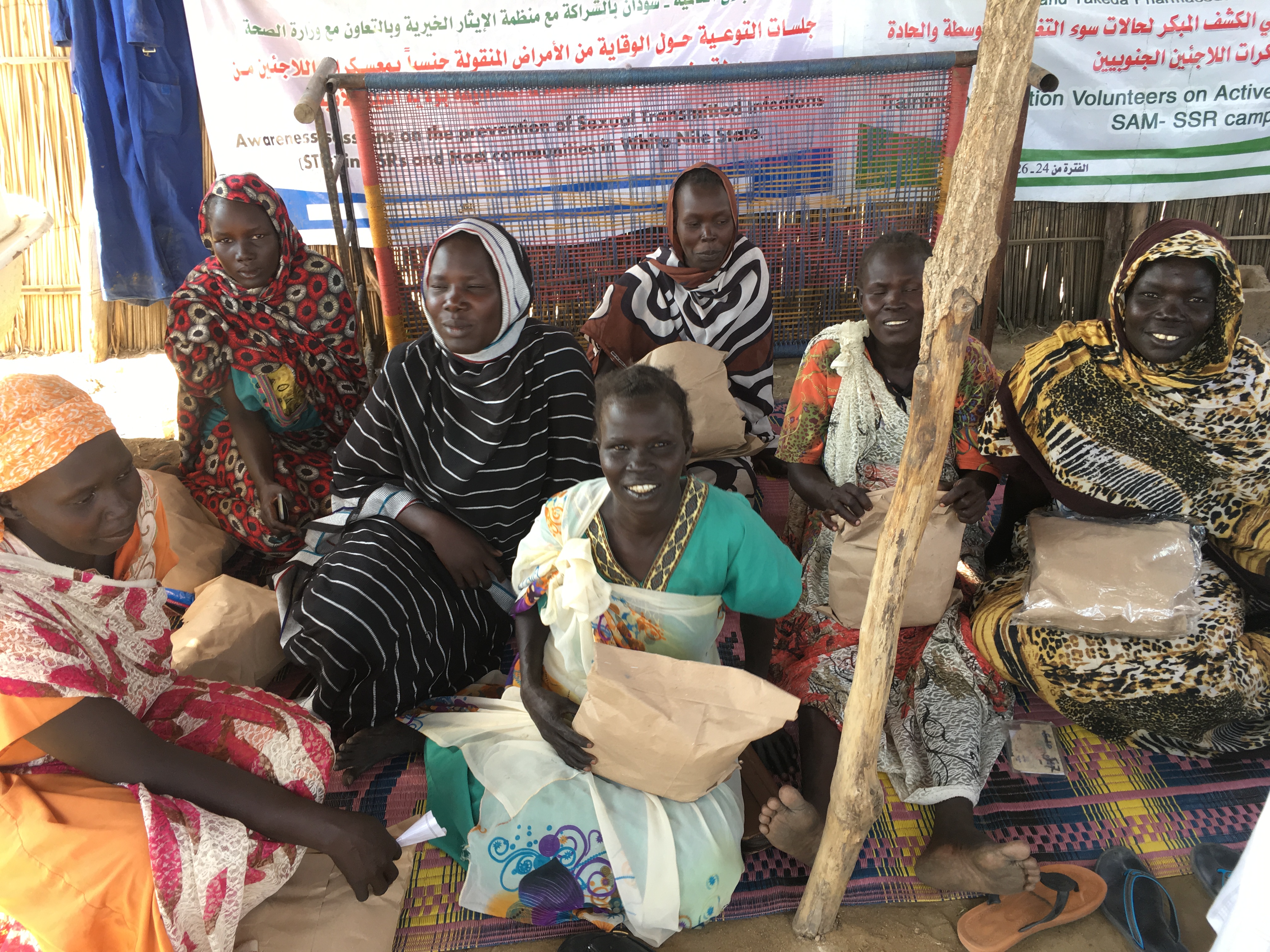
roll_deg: +2.4
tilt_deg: -28.6
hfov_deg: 61.7
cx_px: 635
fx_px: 1064
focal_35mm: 29
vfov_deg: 48.2
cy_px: 476
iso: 32
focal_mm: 4.15
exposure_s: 1/50
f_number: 2.2
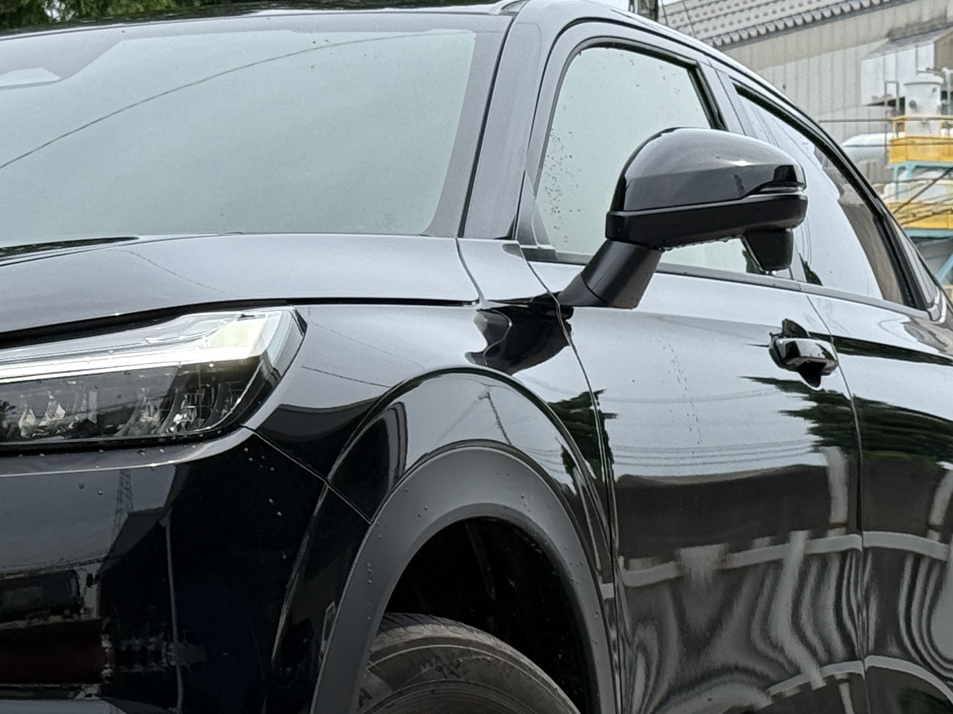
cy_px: 441
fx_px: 3881
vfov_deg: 10.5
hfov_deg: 13.8
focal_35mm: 141
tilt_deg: +2.4
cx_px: -21
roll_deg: -0.6
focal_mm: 6.76
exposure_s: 1/3534
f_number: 1.78
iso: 80
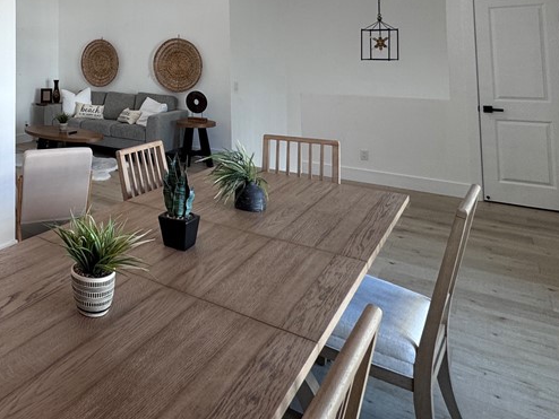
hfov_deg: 54.6
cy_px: 40
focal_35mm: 29
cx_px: 68
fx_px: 469
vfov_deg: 43.9
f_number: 2.2
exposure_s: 1/120
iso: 50
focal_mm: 2.22
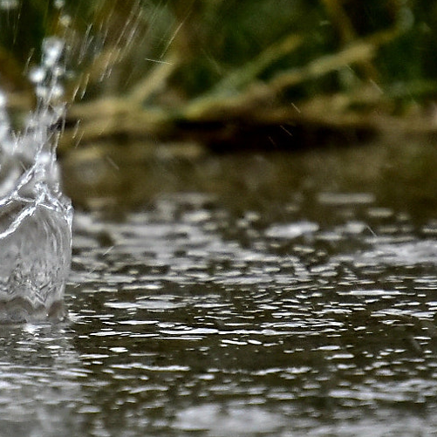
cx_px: 22
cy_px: 174
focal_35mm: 1628
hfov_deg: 1.1
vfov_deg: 1.1
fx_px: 23252
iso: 1000
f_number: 6.3
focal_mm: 400
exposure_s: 1/400
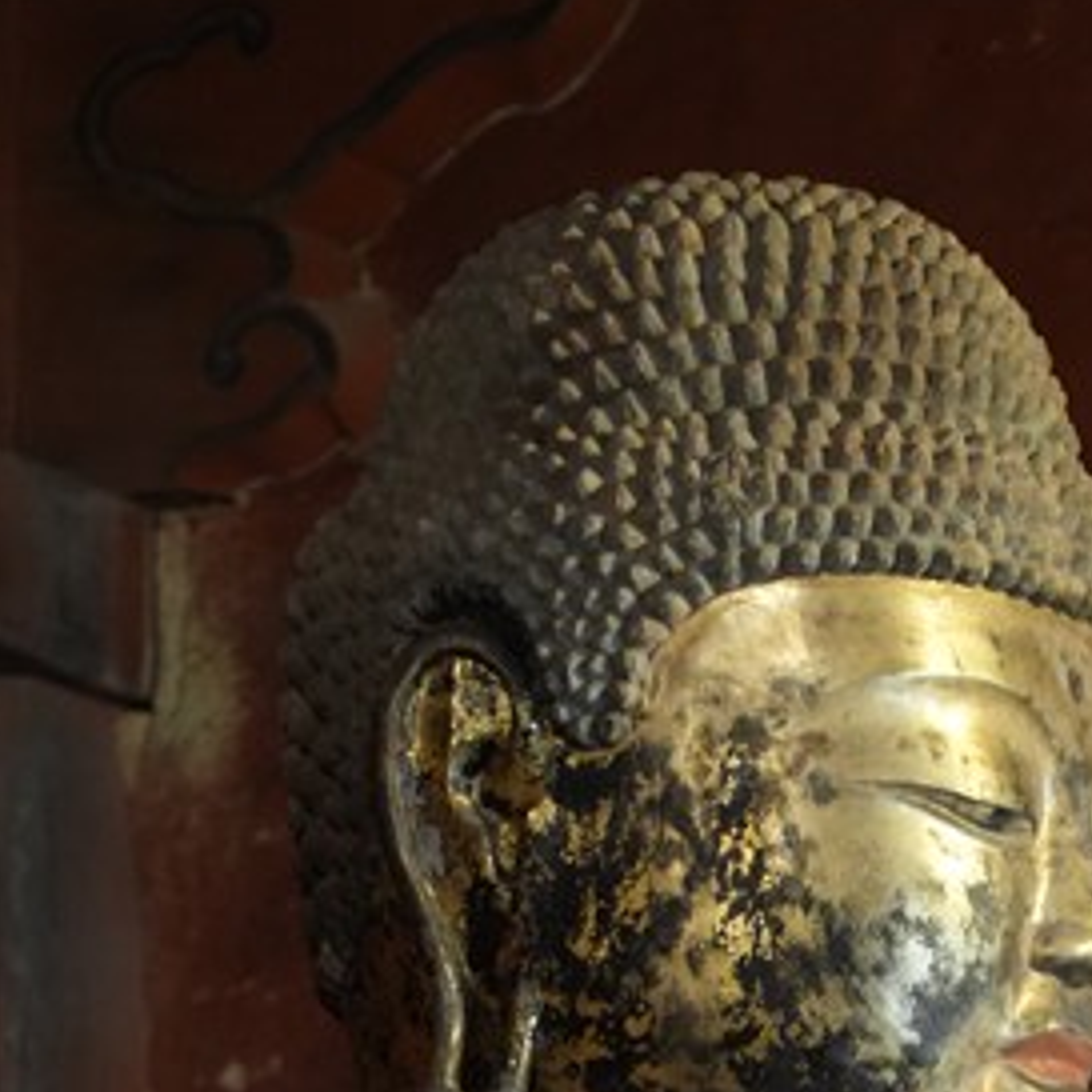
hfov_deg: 5.2
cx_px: 884
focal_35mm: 334
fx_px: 11921
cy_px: 1960
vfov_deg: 5.2
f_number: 4.5
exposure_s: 1/20
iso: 3200
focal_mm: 105
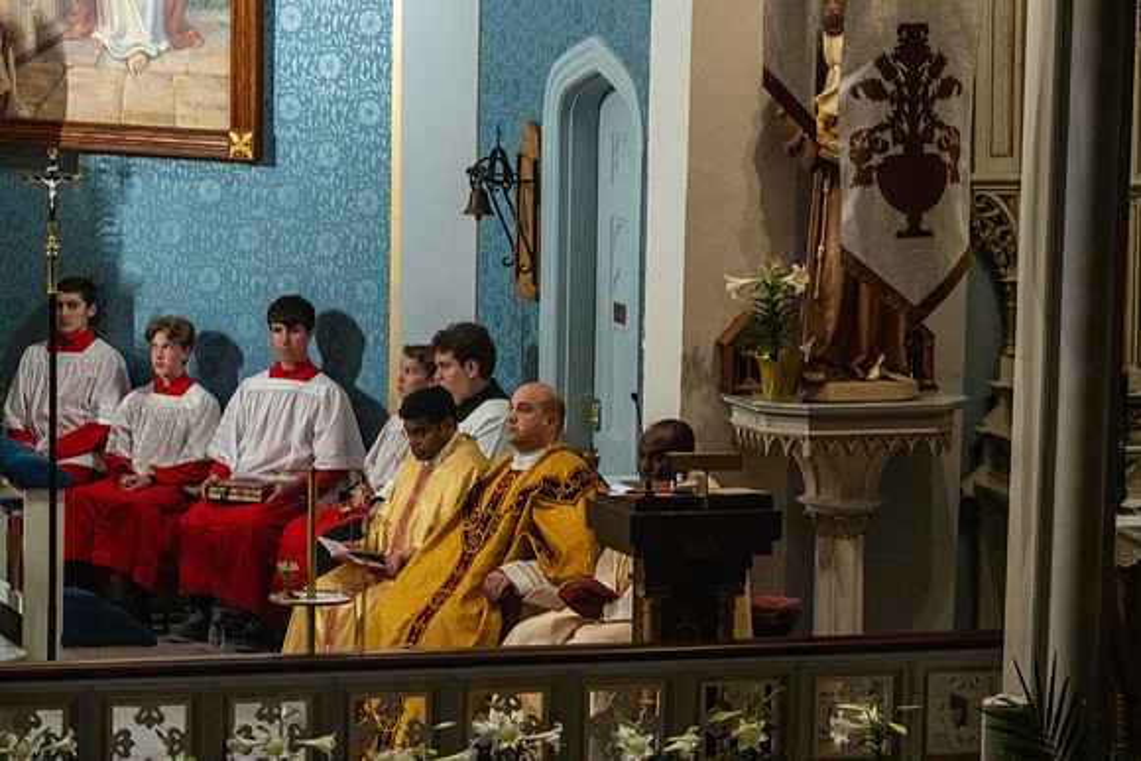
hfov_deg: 10.3
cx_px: 570
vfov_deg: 6.9
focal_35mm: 200
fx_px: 6340
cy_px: 380
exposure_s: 1/60
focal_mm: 200
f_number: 14
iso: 5000
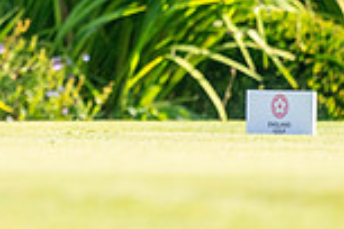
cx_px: -191
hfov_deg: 1.8
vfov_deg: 1.2
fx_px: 10883
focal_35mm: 1139
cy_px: -196
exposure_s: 1/2500
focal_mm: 300
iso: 320
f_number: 4
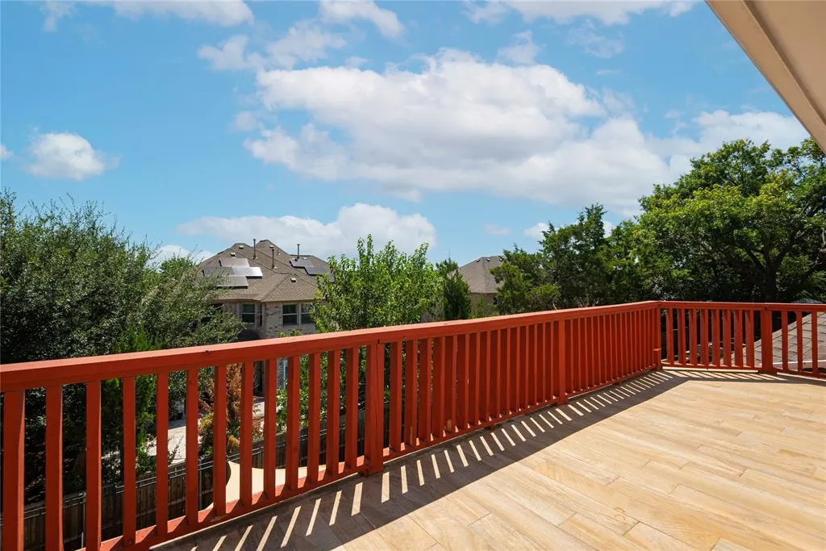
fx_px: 367
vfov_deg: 73.8
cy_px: 276
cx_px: 413
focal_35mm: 16
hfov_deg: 96.7
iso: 100
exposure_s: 1/320
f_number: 7.1
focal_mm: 16
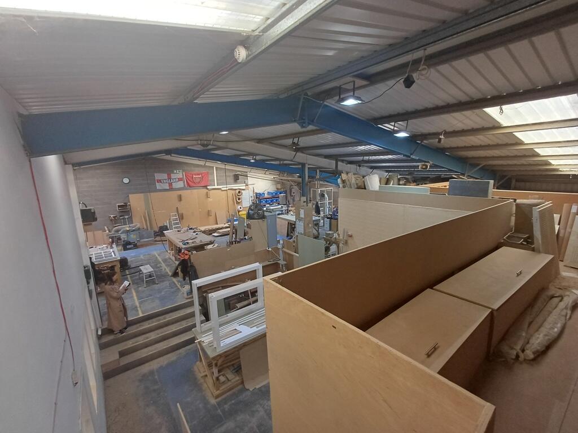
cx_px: 289
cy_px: 216
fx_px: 267
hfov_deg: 94.5
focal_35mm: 16
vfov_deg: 78.1
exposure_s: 1/50
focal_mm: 1.64
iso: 125
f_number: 2.2
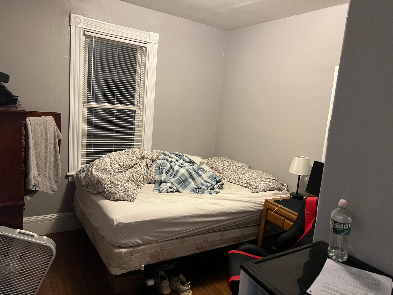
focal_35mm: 26
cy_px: 148
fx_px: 295
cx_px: 196
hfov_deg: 67.3
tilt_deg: -9.3
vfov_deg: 53.1
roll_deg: -5.7
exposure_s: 1/40
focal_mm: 5.7
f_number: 1.5
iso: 500
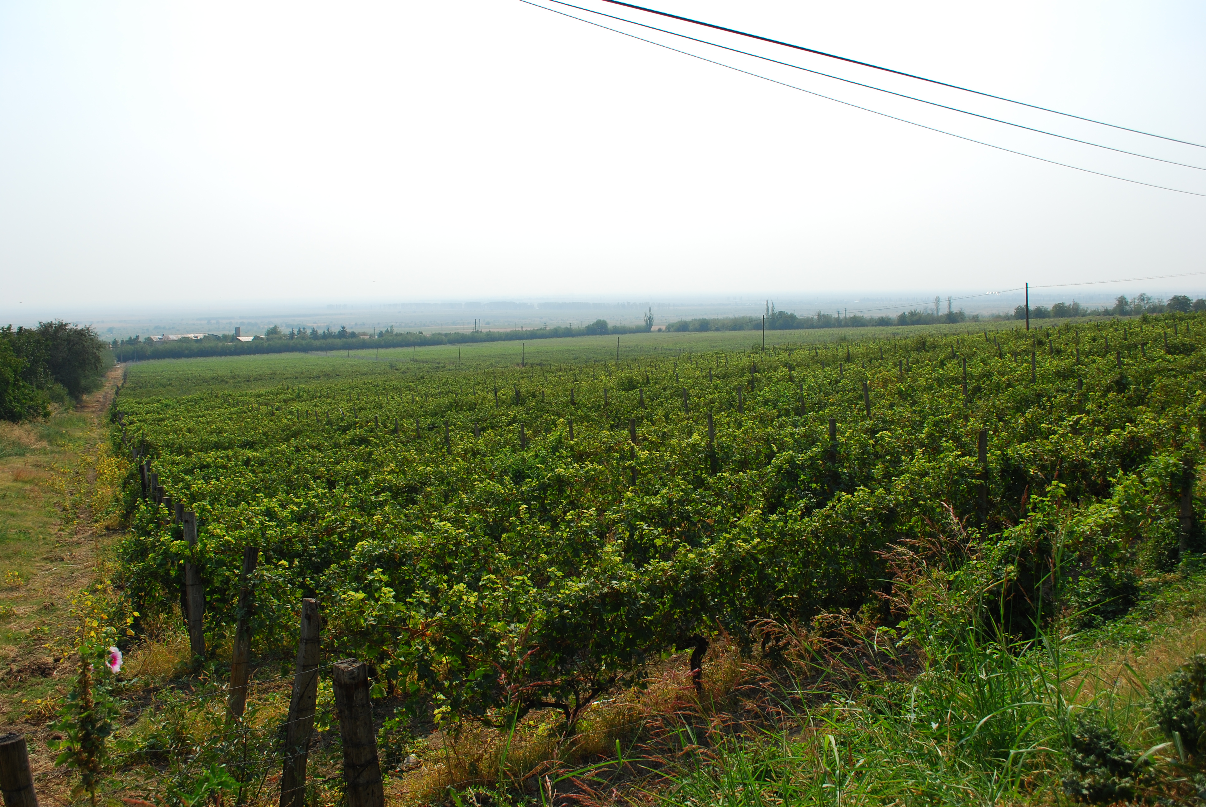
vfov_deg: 43.7
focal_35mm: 30
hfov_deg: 61.9
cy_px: 404
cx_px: 603
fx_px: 1006
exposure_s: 1/400
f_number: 6.3
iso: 100
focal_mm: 20
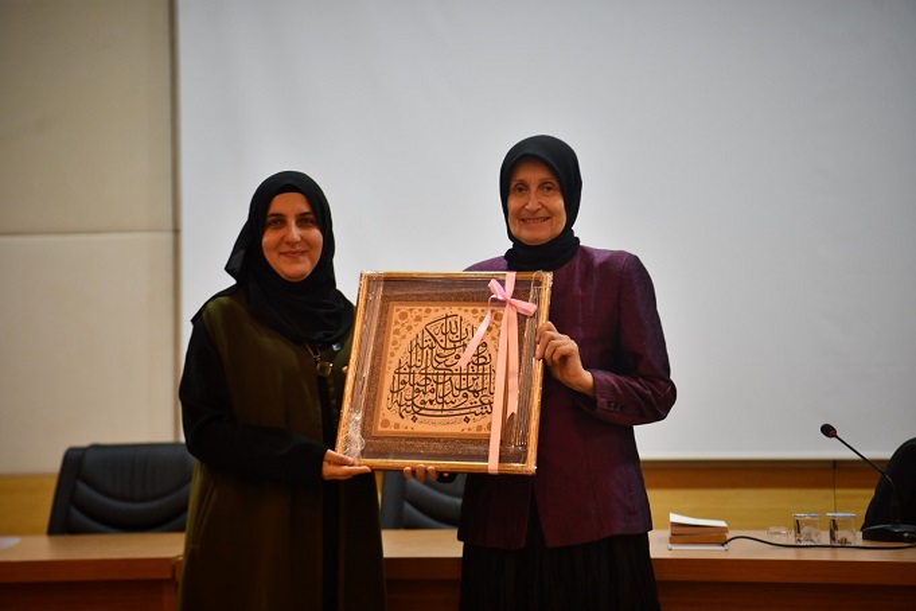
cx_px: 458
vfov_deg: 20.9
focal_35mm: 65
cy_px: 306
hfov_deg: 31.0
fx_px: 1654
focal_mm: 65
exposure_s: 1/160
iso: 1000
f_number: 2.8
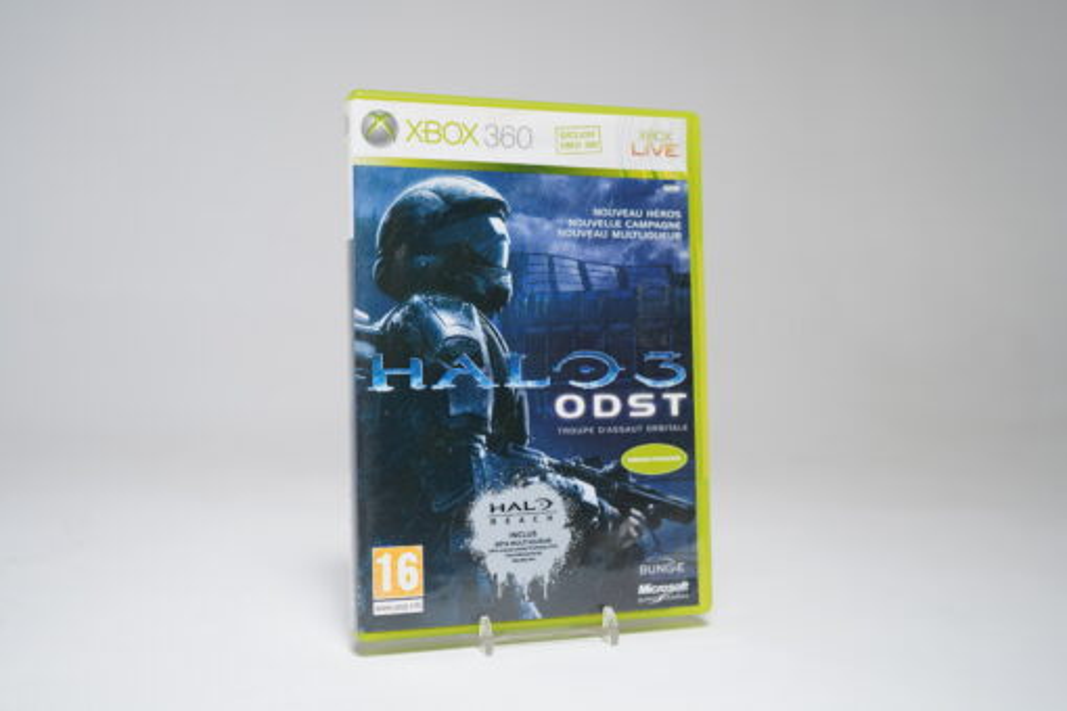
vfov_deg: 33.4
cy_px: 356
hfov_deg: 48.5
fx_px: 1185
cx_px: 534
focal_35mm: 40
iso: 160
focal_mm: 40
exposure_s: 1/13
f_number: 4
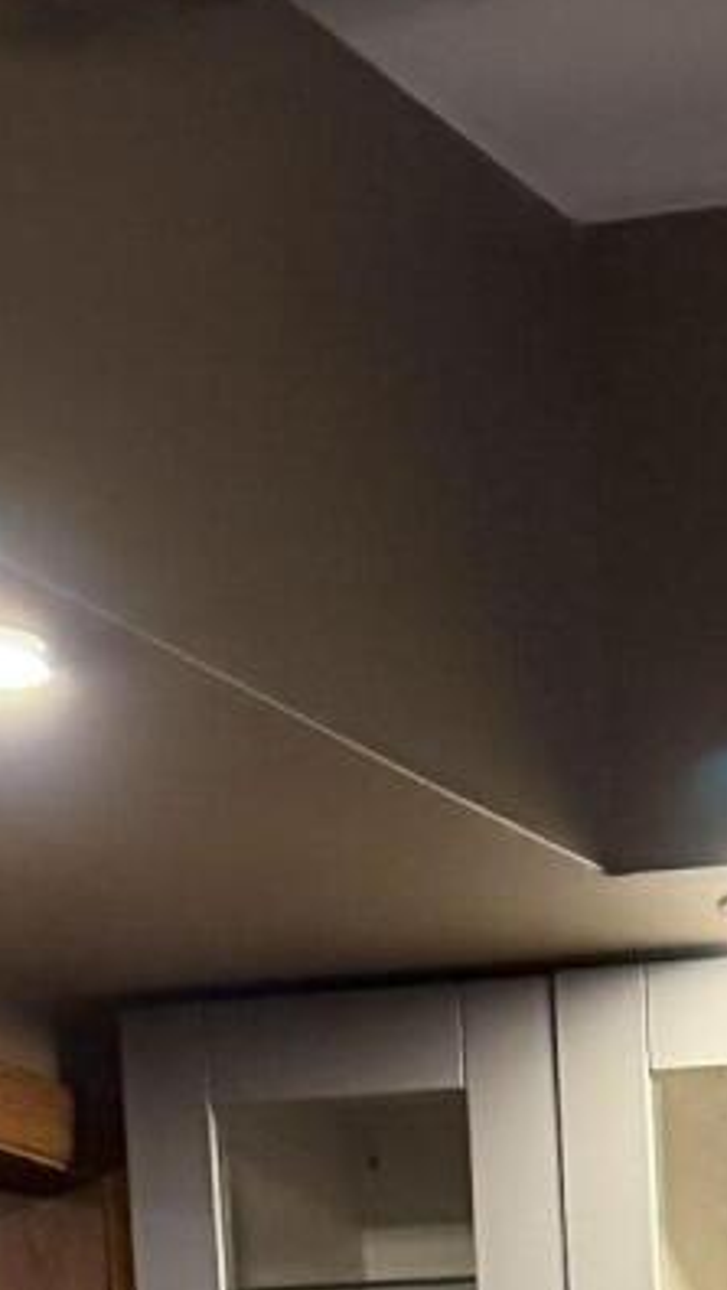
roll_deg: -0.2
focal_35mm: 132
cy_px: 3111
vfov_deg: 12.6
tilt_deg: -12.9
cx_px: 1372
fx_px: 4520
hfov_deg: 8.8
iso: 500
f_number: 1.78
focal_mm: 6.76
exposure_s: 1/60
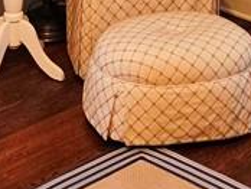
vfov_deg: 10.1
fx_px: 980
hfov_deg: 14.6
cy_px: -199
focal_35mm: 135
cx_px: 156
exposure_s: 1/120
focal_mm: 5.4
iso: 250
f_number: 1.8
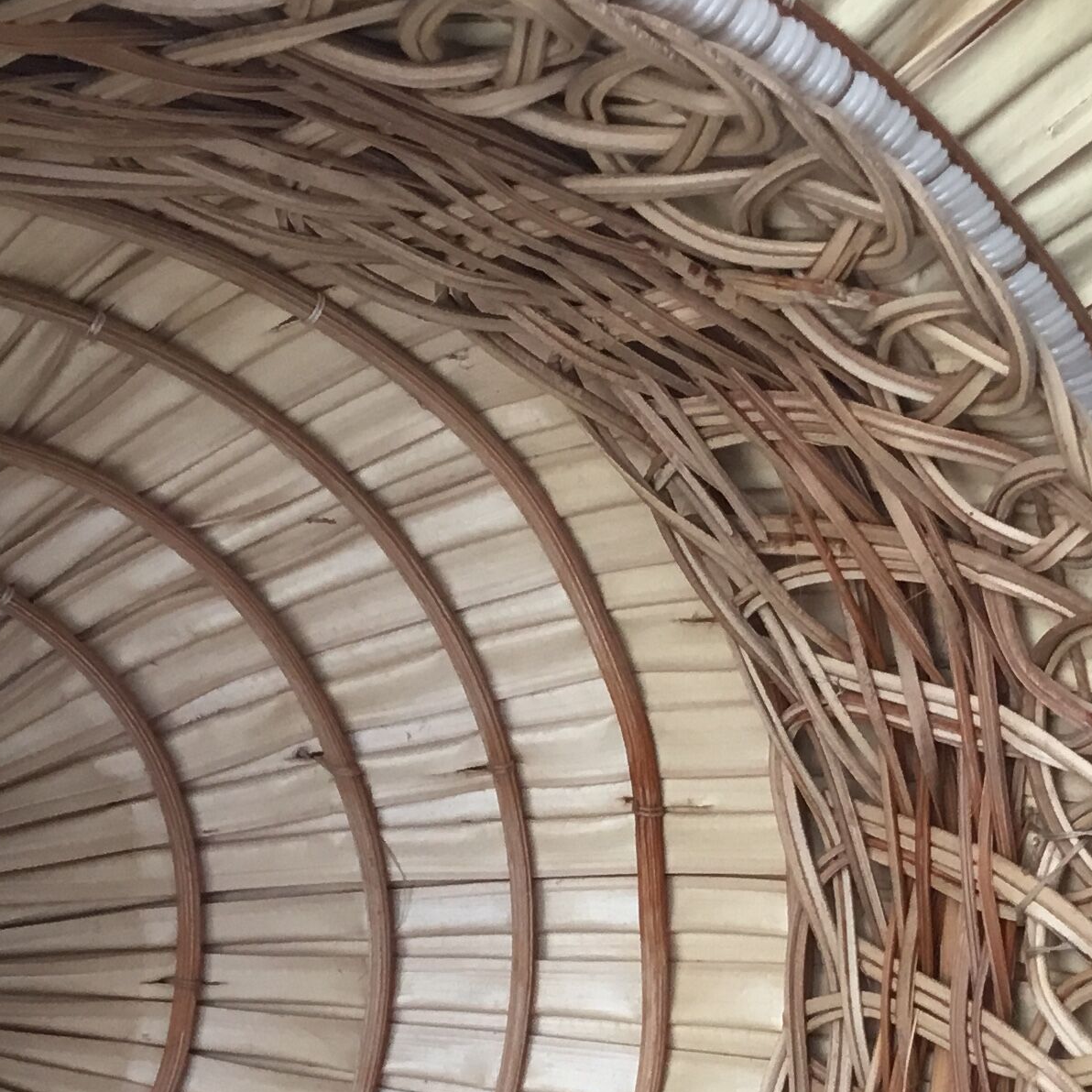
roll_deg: -3.4
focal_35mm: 75
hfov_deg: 23.0
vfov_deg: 22.7
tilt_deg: -10.6
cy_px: 913
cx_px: 660
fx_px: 2677
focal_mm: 3.3
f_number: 2.4
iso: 64
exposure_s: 1/33
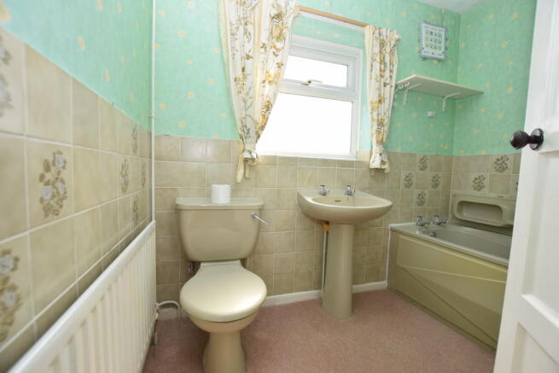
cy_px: 186
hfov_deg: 100.4
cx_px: 280
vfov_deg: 77.4
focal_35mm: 15
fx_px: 233
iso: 100
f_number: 4
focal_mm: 10
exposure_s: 1/160
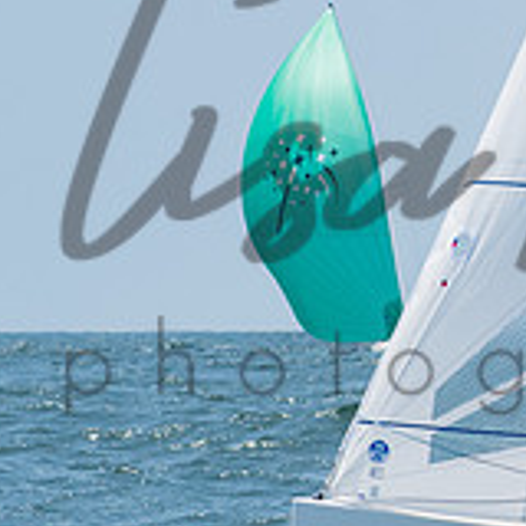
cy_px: 214
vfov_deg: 3.0
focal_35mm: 591
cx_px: 938
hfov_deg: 3.0
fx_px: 10160
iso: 400
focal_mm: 110
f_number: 8
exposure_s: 1/1250
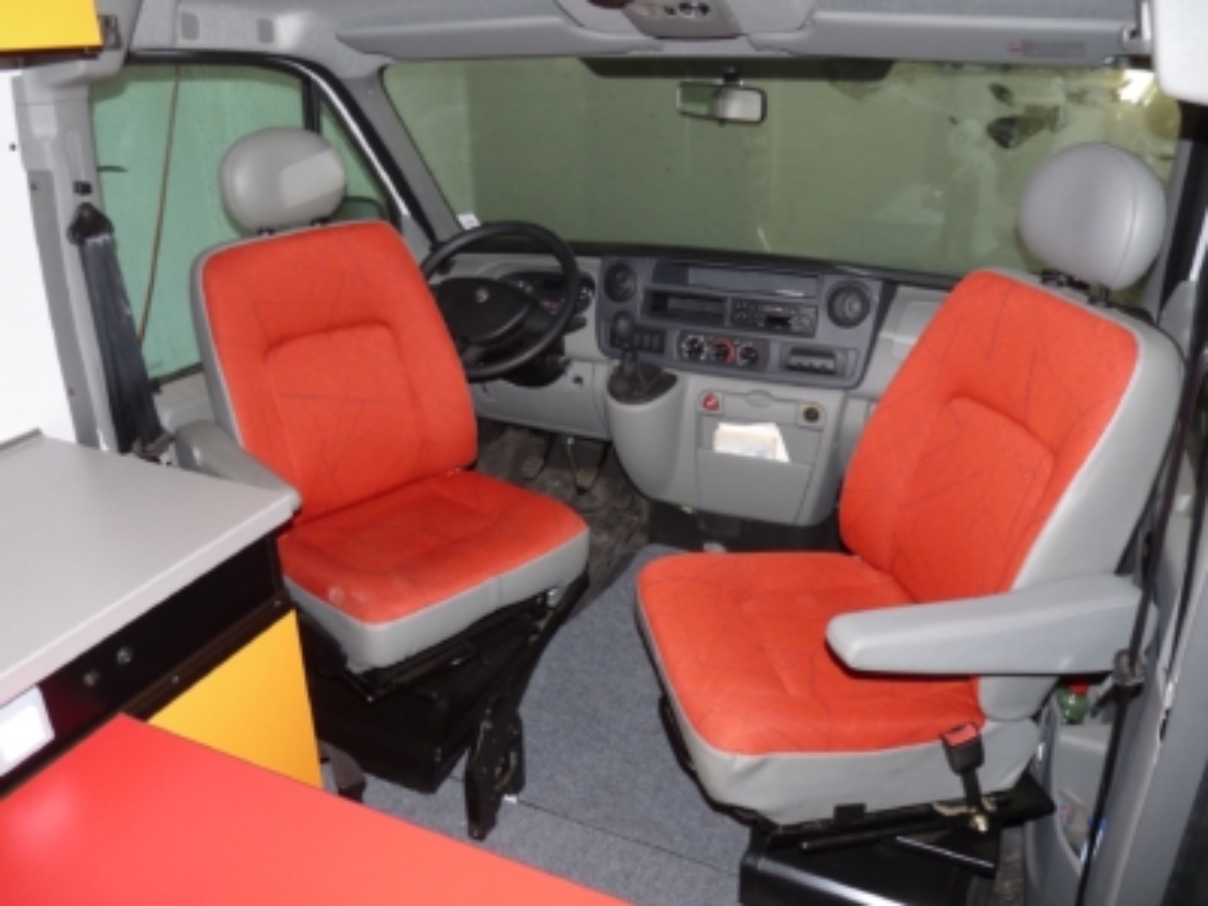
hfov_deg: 65.3
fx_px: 942
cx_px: 604
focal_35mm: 27
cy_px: 453
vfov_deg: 51.4
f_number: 2.8
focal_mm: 4.8
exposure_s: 1/30
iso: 160
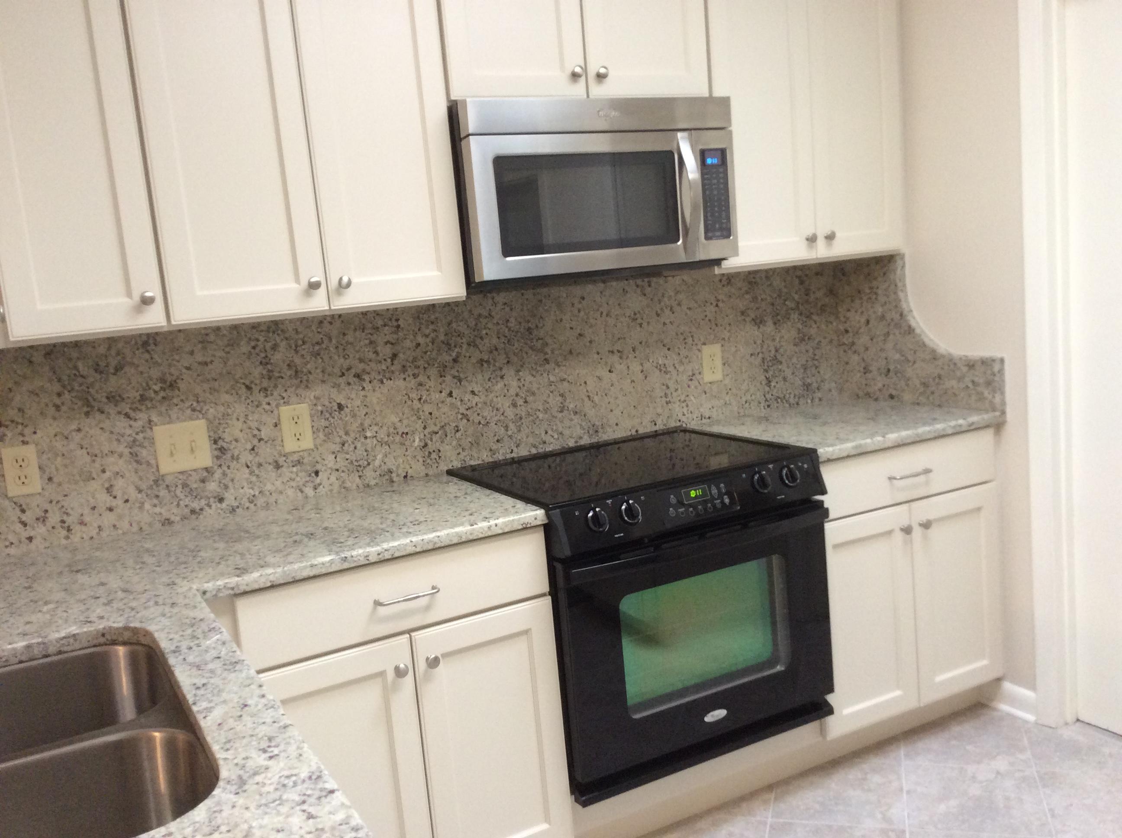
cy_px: 419
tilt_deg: -8.0
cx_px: 561
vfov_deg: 44.1
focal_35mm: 32
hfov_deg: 56.9
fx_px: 1036
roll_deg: +6.8
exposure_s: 1/24
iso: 125
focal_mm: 3.3
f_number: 2.4
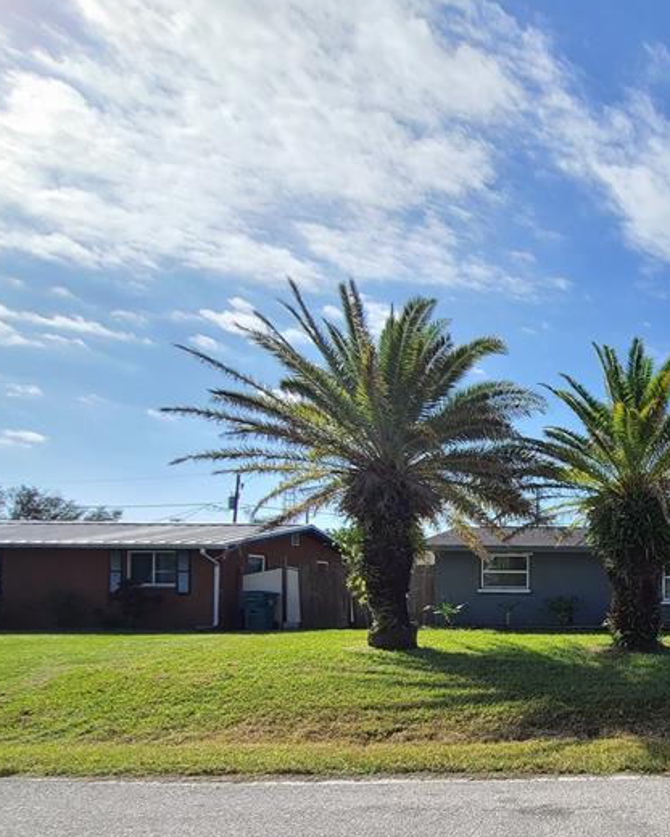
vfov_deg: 65.8
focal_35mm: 25
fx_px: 620
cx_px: 676
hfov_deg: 46.9
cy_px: 576
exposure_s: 1/1610
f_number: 2.2
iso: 64
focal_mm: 2.2
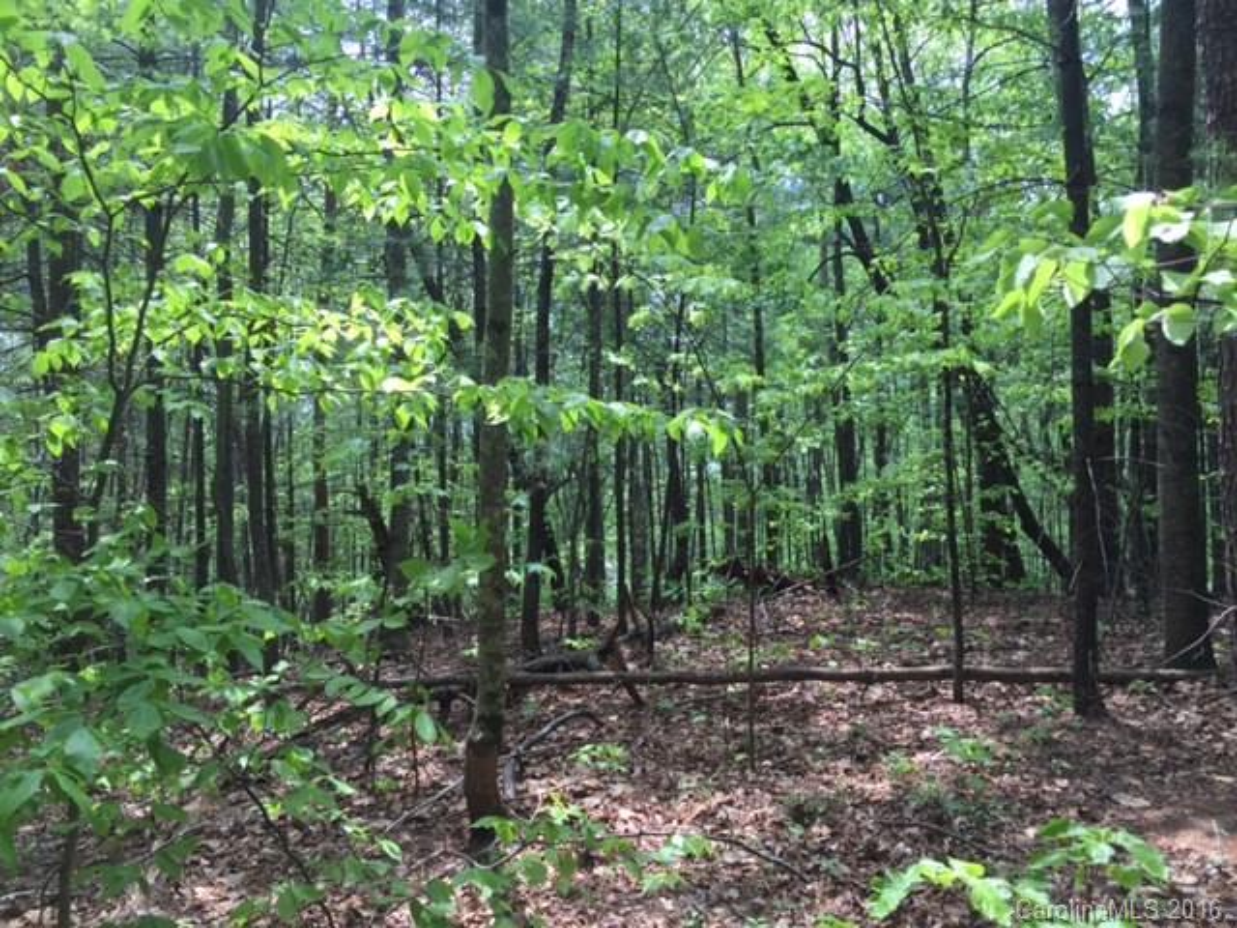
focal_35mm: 29
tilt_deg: -2.0
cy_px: 464
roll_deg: -1.0
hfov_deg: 61.7
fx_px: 1036
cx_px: 618
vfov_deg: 48.2
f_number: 2.2
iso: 32
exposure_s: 1/190
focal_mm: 4.15
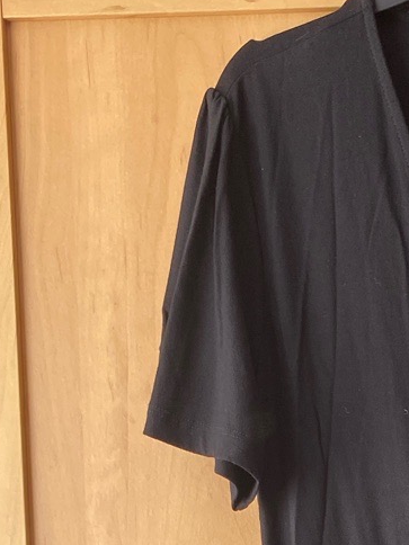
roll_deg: +1.5
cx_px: 492
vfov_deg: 19.7
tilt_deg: -9.1
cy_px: 825
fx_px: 1355
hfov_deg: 16.5
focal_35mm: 86
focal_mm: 4.25
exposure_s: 1/121
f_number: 1.8
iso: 64
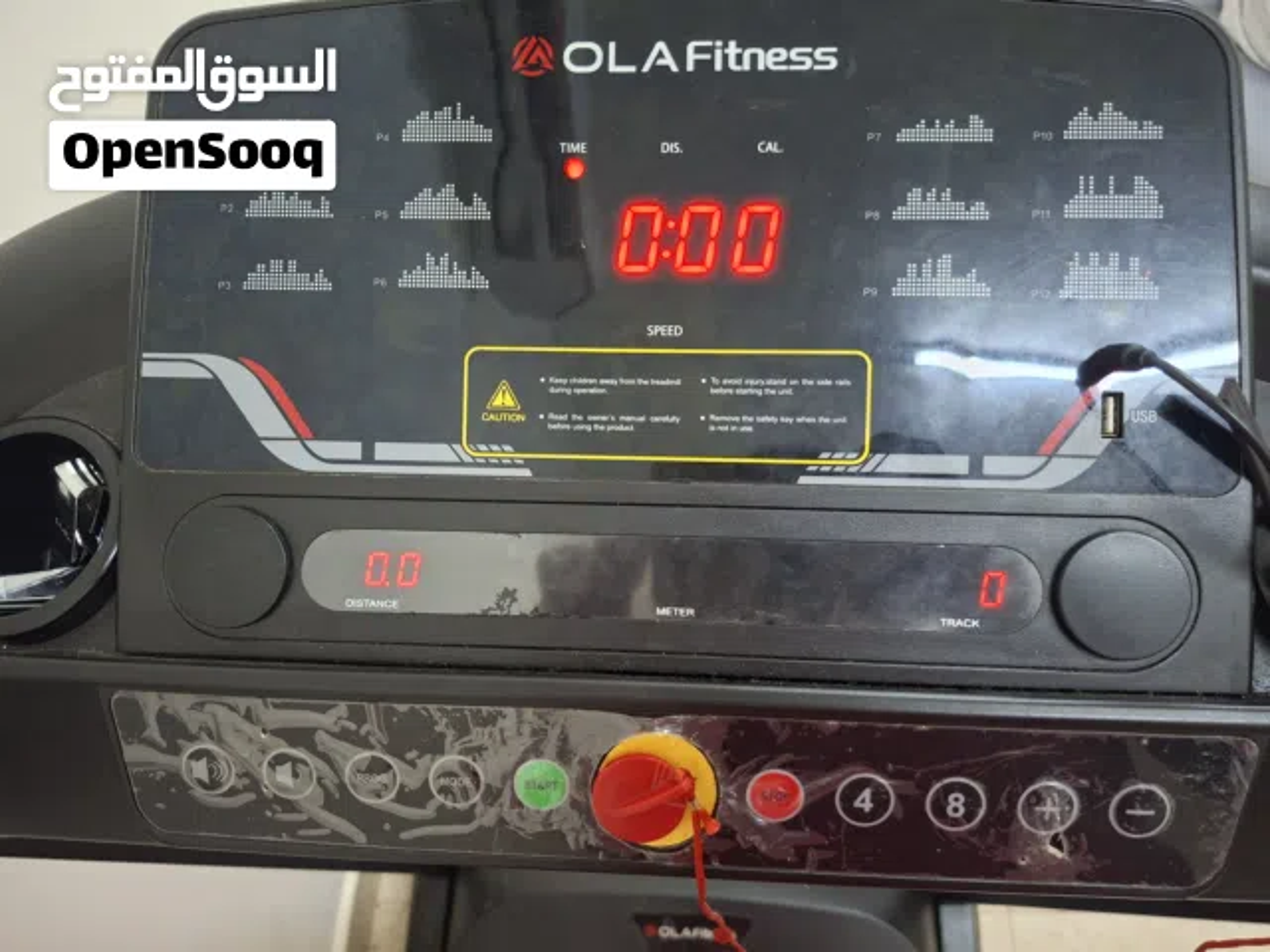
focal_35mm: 23
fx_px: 844
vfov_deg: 58.9
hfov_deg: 73.9
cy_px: 476
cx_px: 635
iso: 400
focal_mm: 5.54
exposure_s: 1/25
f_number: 1.8
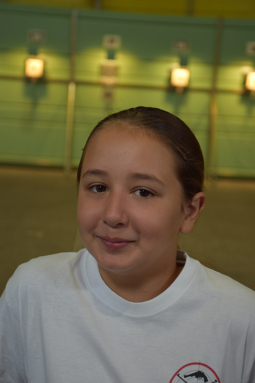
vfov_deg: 27.0
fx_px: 797
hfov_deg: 18.2
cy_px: 192
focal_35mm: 75
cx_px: 128
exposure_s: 1/80
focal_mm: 50
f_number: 4.8
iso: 400
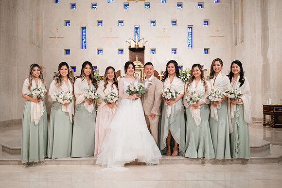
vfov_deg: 37.9
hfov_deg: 54.4
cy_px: 94
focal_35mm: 35
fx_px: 274
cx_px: 141
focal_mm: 35
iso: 1600
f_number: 3.2
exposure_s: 1/200
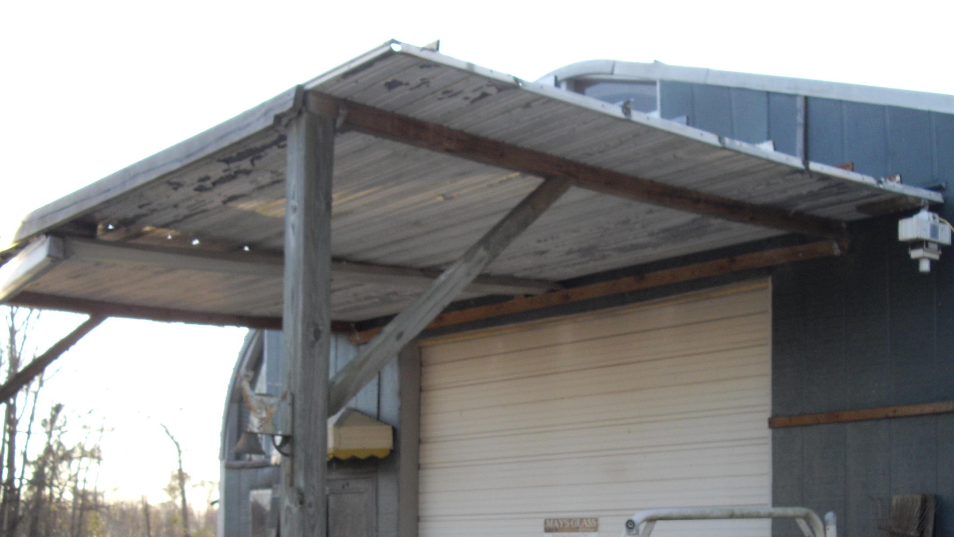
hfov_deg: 35.4
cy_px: 461
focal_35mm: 59
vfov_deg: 20.1
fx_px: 1492
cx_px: 547
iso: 100
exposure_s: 1/200
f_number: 2.8
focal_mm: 7.9
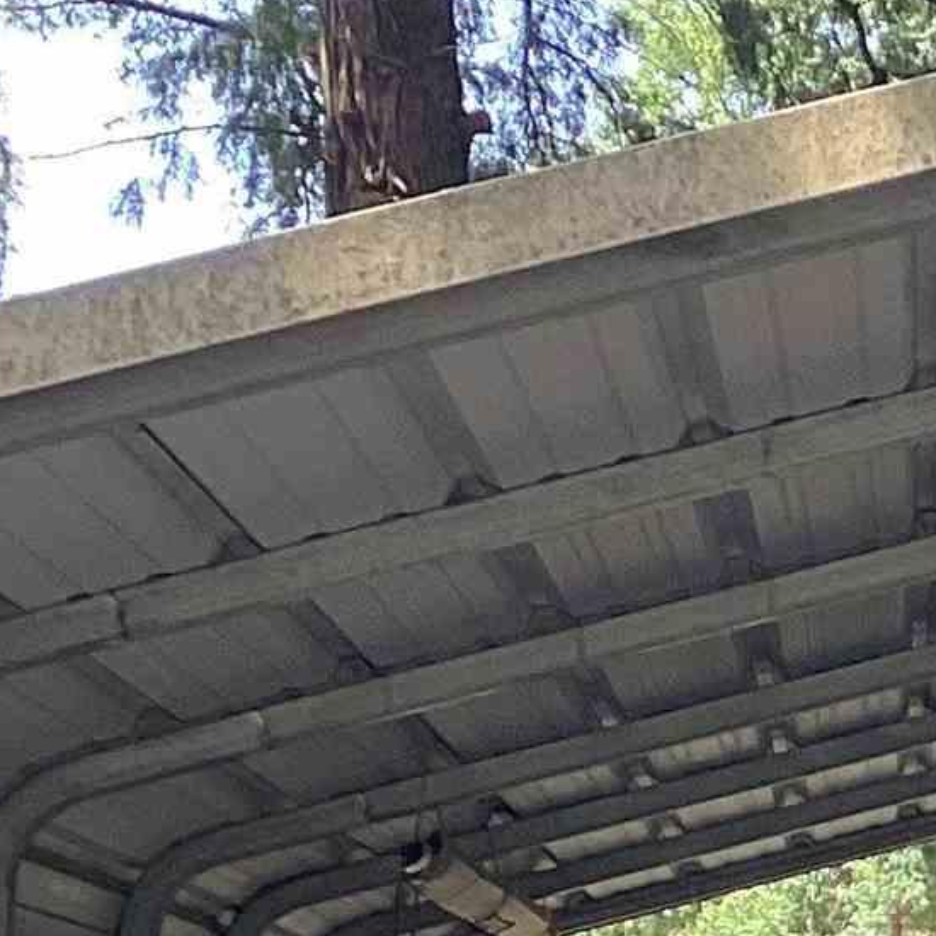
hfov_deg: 10.4
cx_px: 1972
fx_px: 4681
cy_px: 1213
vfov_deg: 11.1
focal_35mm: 153
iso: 50
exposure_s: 1/120
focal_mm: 3.3
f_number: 2.4
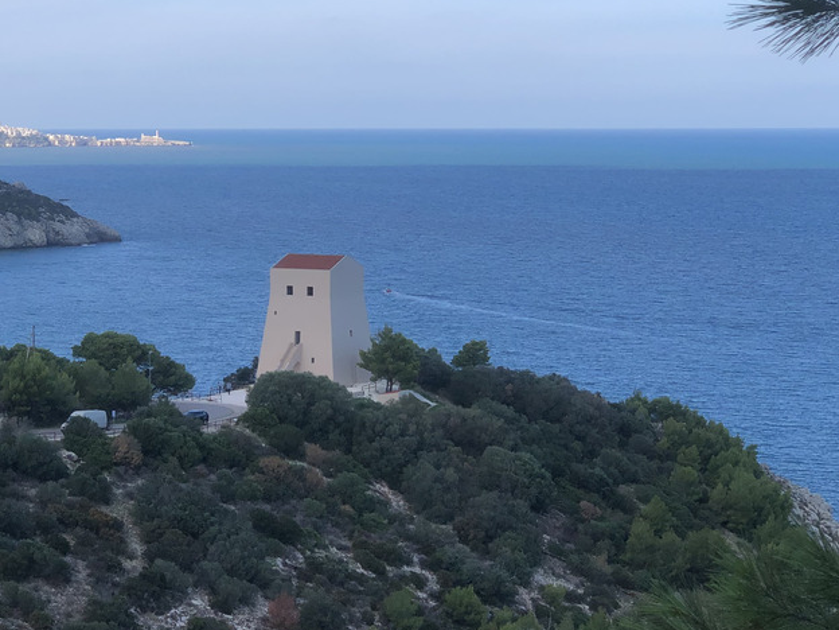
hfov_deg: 19.6
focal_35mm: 100
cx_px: 269
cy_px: 328
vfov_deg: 14.8
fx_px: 2424
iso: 16
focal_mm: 6
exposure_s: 1/600
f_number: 2.4
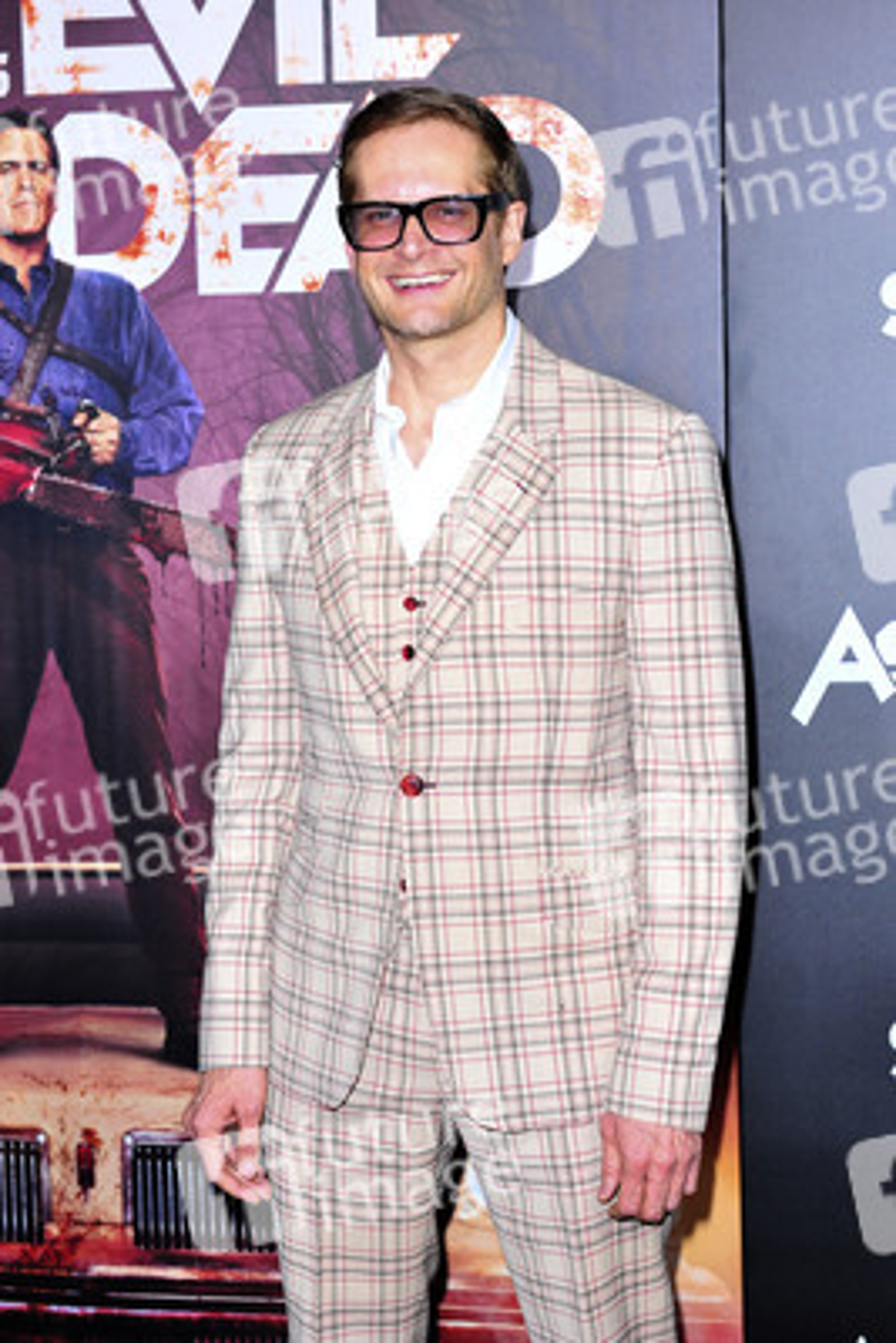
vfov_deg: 28.8
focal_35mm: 70
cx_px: 448
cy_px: 672
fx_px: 2611
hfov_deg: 19.5
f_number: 5.6
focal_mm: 70
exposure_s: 1/320
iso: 640
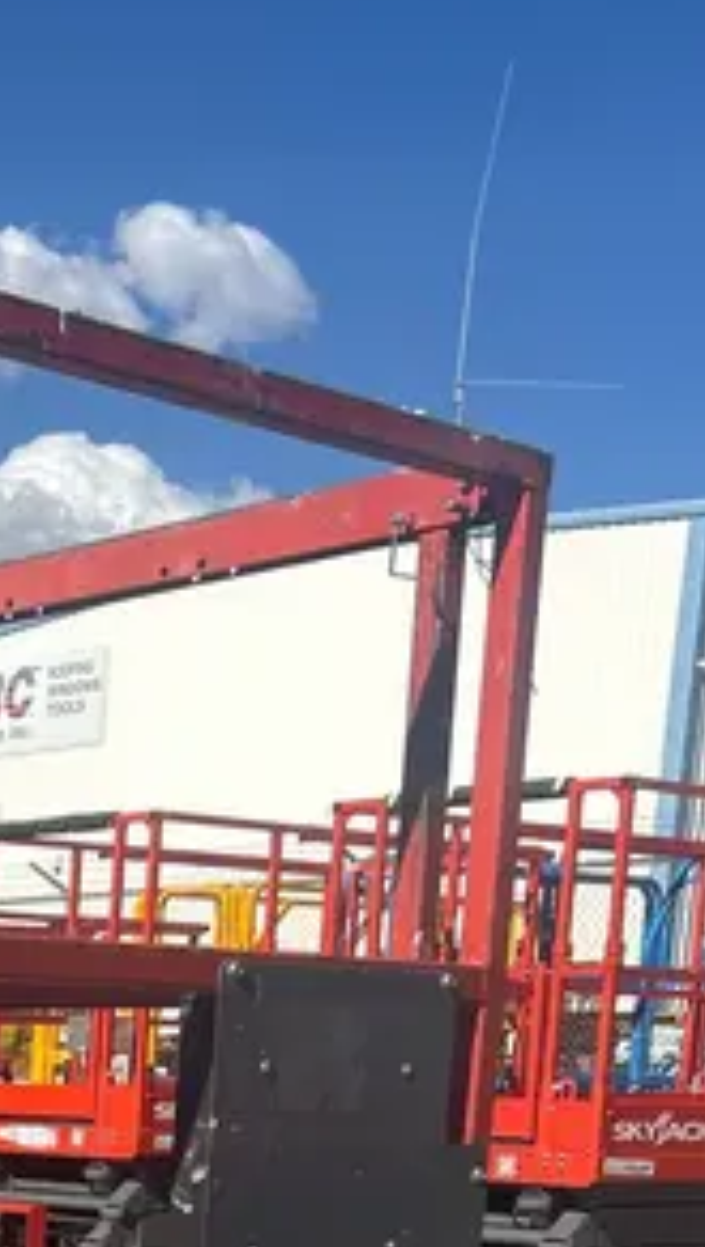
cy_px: 1497
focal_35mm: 71
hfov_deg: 16.0
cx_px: -269
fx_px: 2351
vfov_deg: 26.4
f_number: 1.5
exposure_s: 1/4831
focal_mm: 5.7
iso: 50
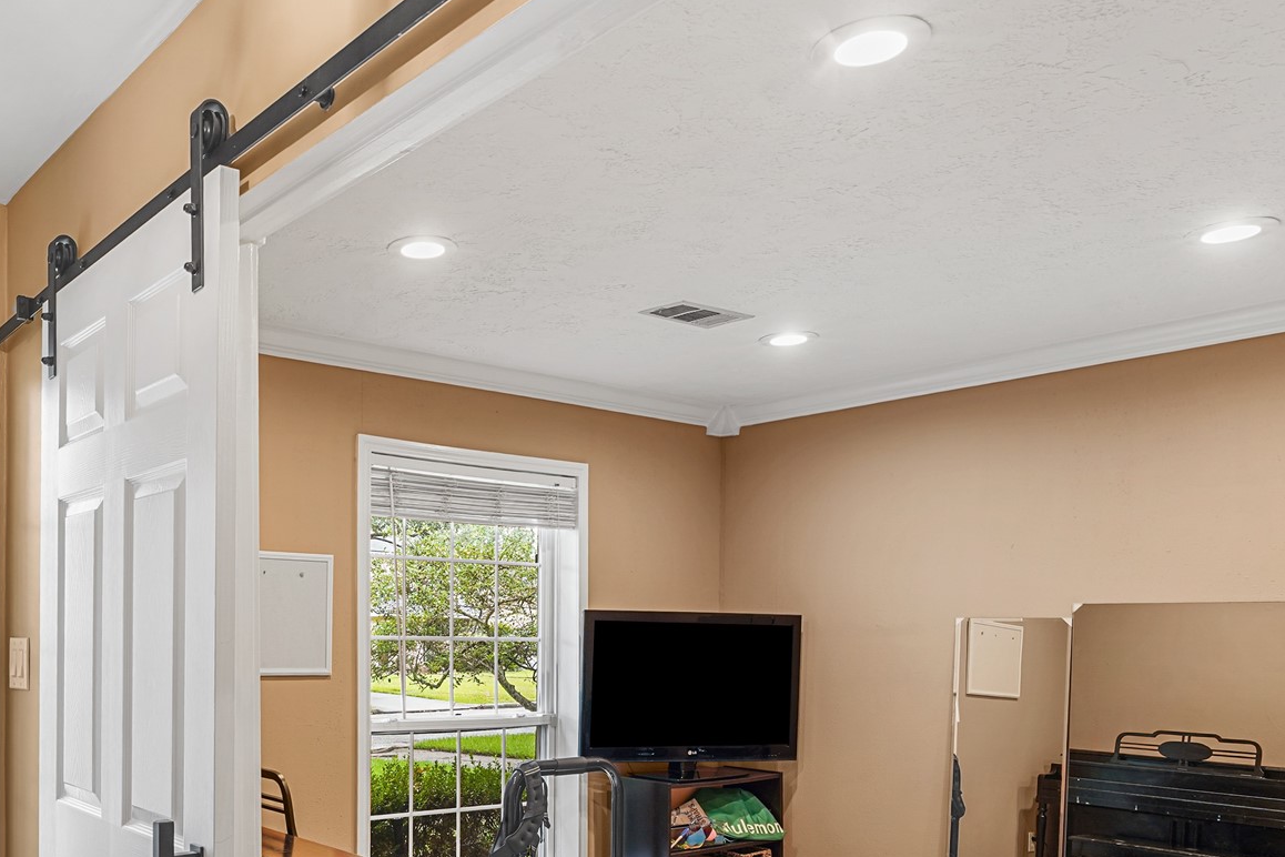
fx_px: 1071
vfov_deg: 42.4
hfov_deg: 58.4
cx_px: 307
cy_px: 635
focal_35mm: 30
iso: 100
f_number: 8
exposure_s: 2.5
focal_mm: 16
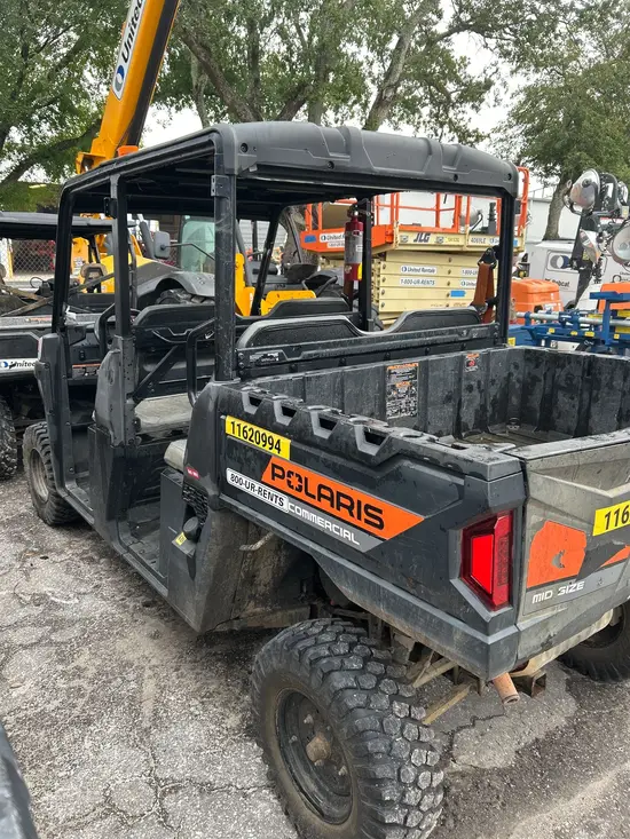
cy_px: 420
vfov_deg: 67.3
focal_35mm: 26
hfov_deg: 53.1
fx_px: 631
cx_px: 315
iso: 40
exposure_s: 1/121
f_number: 1.5
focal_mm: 5.7
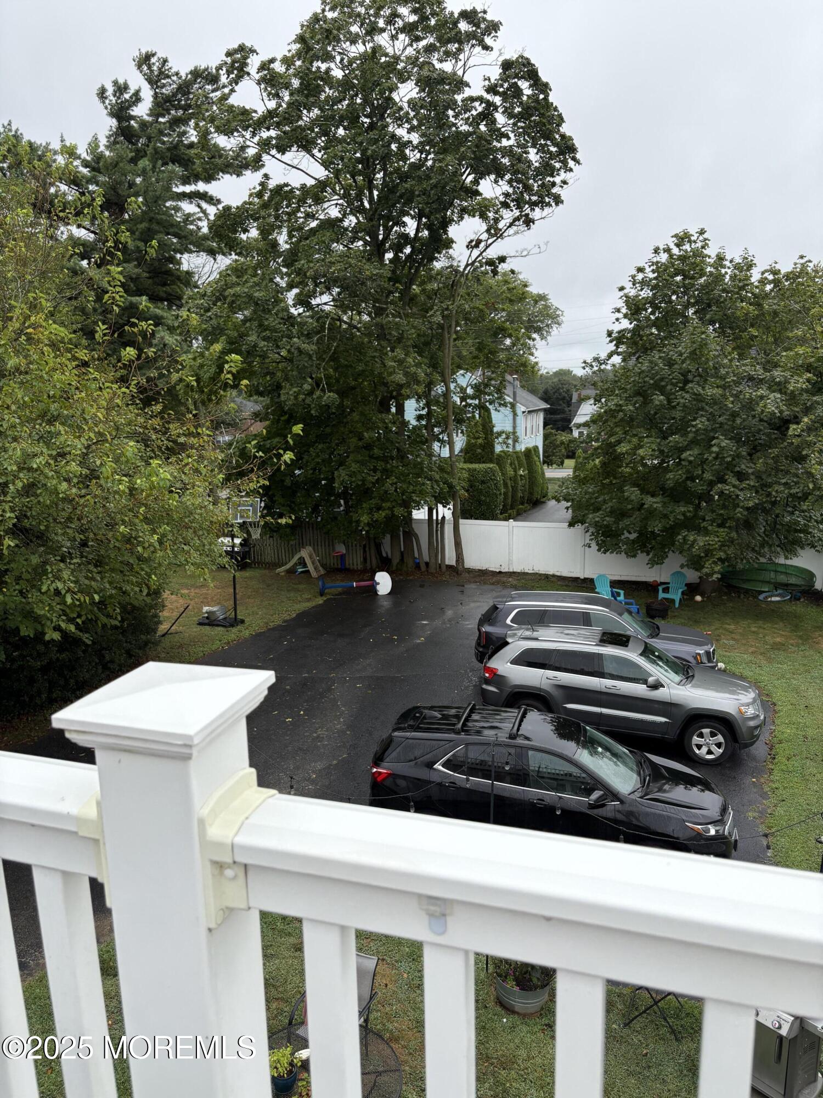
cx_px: 412
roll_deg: +0.0
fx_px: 824
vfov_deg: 67.3
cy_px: 549
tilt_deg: -11.7
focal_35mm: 26
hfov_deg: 53.1
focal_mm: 5.96
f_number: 1.6
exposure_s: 1/1751
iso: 50
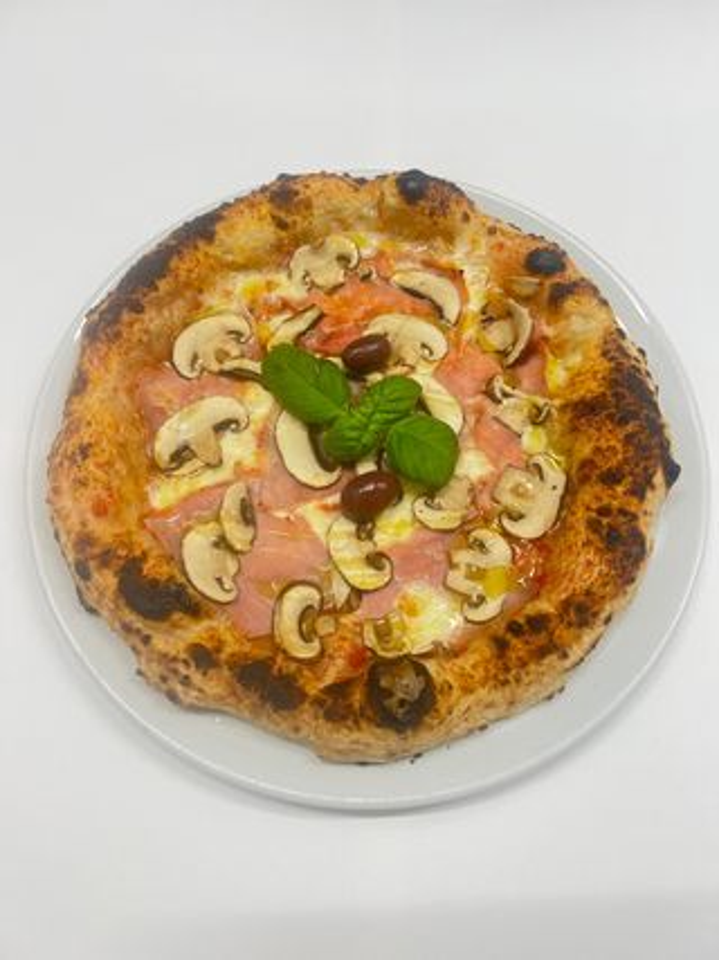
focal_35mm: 26
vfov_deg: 67.3
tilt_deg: -69.4
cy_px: 480
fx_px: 720
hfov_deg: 53.0
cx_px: 360
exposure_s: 1/100
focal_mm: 5.7
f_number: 1.5
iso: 100
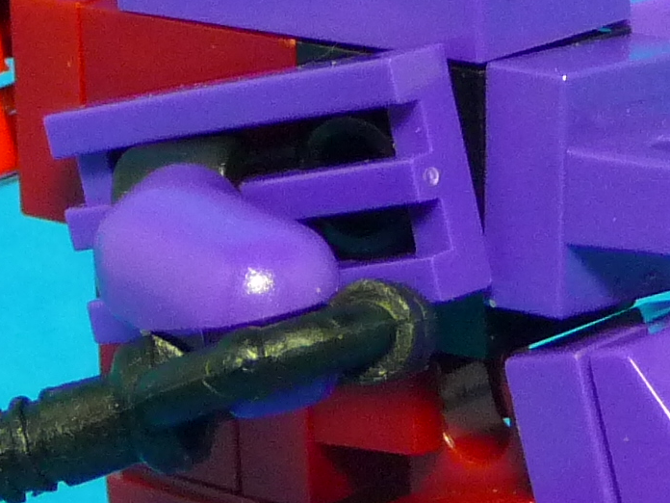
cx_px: 451
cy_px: 843
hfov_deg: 7.3
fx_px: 5284
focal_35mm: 273
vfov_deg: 5.4
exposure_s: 1/40
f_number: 4.3
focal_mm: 9.3
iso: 320
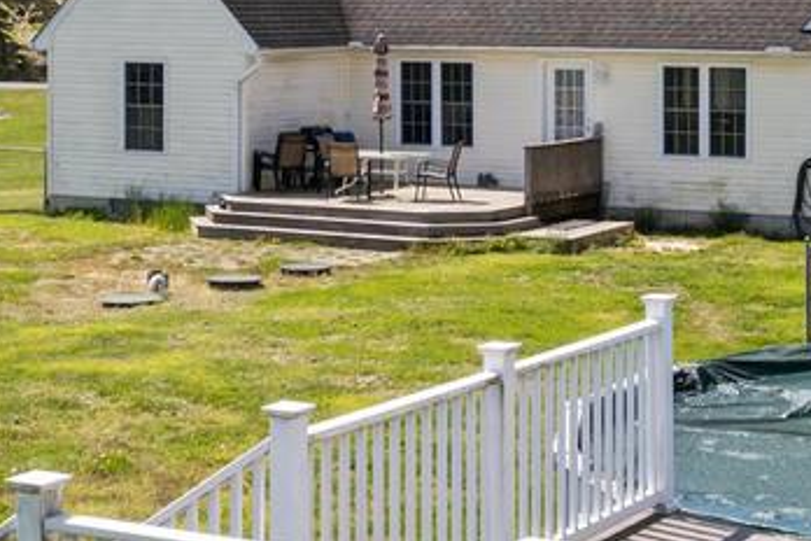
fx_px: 2050
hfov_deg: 22.3
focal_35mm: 91
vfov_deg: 14.8
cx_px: 541
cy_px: 22
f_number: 2.8
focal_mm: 8.38
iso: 100
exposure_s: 1/2000
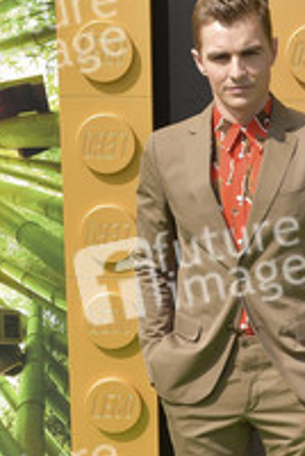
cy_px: 385
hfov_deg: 16.9
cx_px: 258
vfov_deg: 24.8
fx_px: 1013
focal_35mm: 80
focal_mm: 40
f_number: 6.3
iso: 200
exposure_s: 1/320
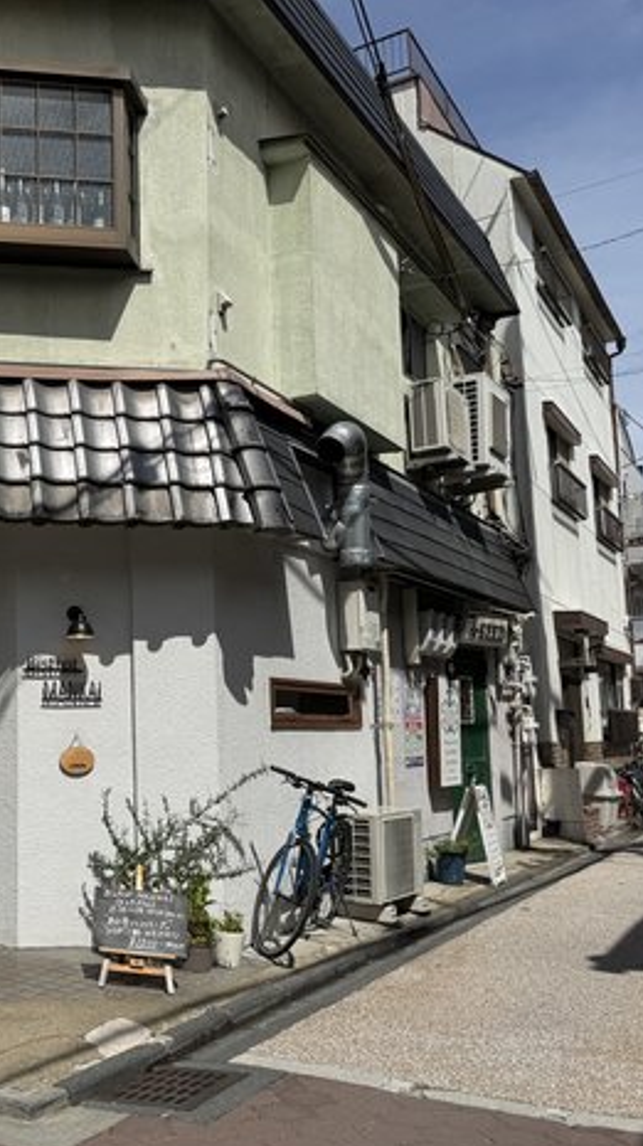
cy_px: 589
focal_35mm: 36
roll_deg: -0.3
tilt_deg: +6.5
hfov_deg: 30.2
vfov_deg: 55.3
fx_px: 1093
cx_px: -20
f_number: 1.78
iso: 80
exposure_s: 1/9091
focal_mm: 6.76
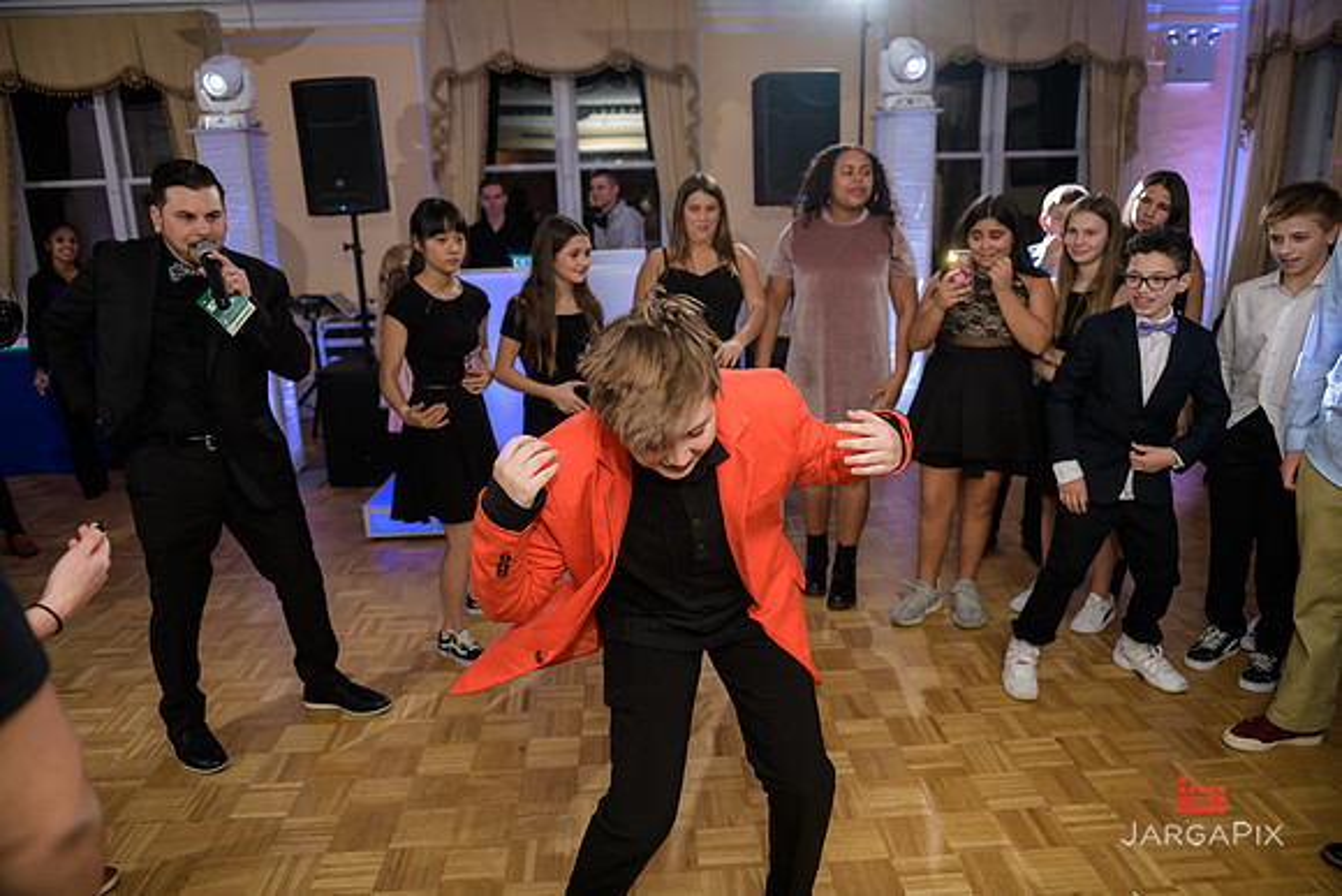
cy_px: 448
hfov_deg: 73.7
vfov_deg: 53.2
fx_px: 895
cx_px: 671
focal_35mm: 24
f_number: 3.2
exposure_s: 1/125
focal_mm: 24
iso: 800
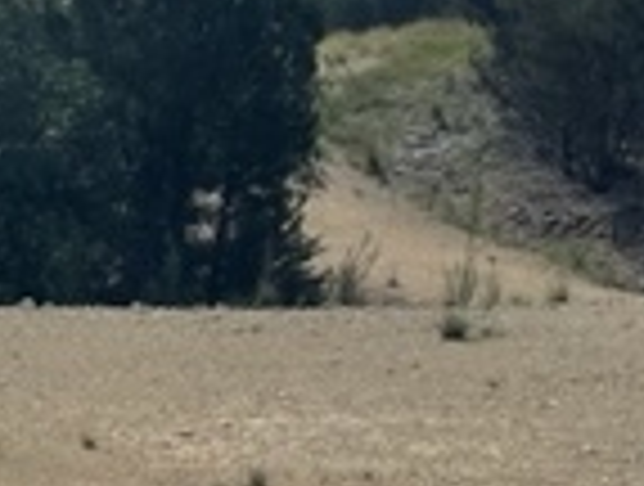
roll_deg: +0.0
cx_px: 252
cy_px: 81
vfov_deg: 12.8
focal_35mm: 116
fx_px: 2164
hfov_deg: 16.9
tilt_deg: +1.1
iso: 32
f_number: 1.6
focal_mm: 4.2
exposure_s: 1/10753
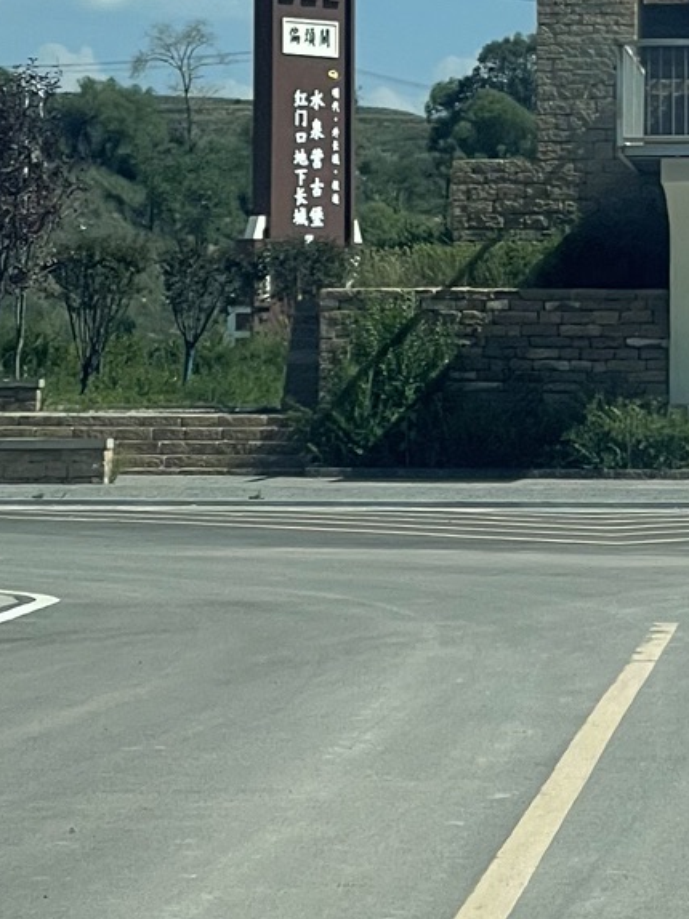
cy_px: -322
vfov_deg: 8.7
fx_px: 5923
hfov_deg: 6.6
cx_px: 601
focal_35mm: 223
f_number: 2.2
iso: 20
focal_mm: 7.5
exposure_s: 1/1107
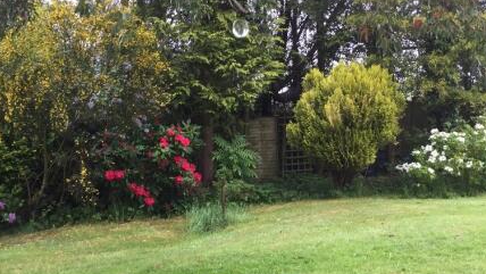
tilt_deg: +9.5
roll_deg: -0.3
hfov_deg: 47.3
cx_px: 231
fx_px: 554
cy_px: 80
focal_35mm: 43
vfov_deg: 27.5
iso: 32
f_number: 2.2
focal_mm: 4.15
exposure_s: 1/50
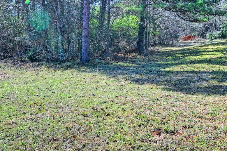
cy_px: 54
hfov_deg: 43.4
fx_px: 277
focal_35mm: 44
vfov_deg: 30.3
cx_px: 63
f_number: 8
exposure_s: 1/400
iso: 400
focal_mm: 21
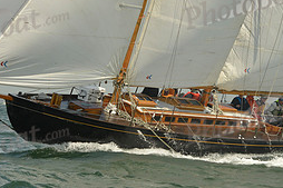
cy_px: 74
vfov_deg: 8.6
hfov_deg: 12.8
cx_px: 128
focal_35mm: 160
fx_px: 1257
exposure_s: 1/1250
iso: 200
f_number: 8
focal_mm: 70
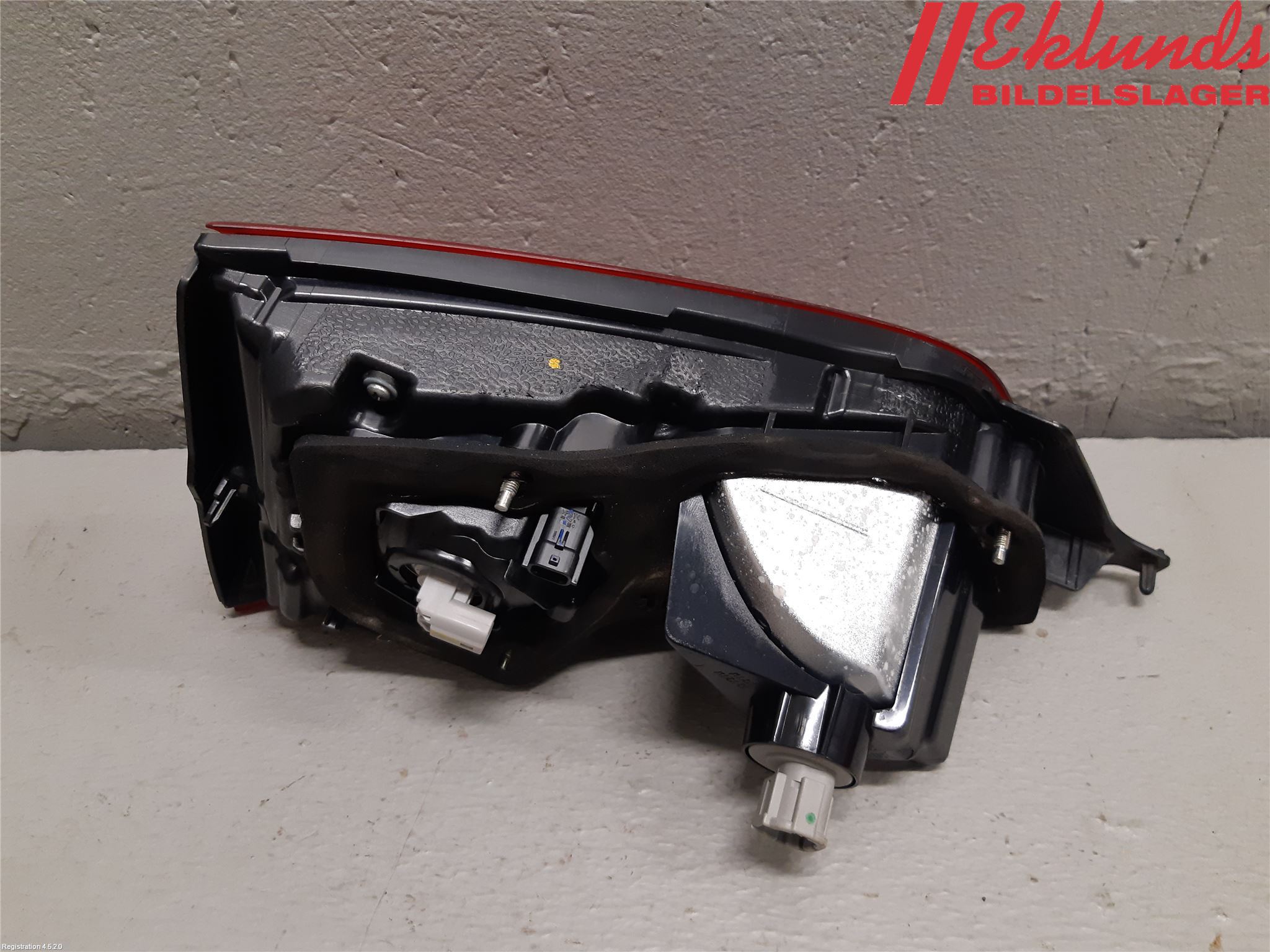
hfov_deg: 67.3
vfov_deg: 53.1
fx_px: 954
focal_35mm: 26
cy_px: 476
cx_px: 635
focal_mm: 3.93
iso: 125
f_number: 1.7
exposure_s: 1/50
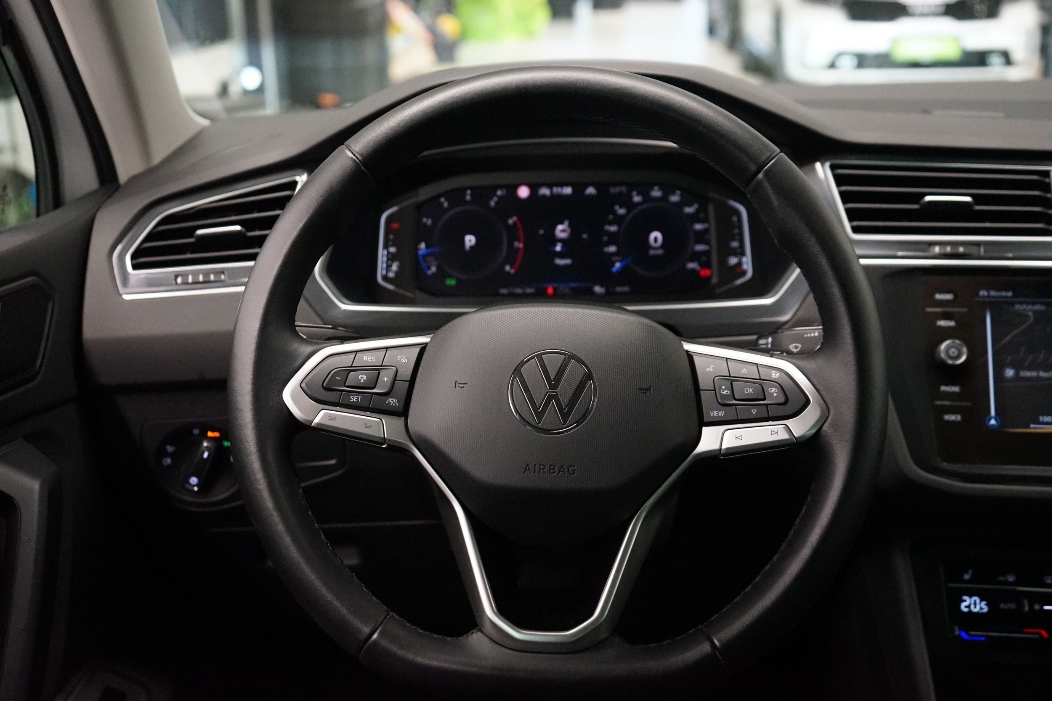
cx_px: 526
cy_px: 350
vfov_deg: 32.6
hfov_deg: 47.4
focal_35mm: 41
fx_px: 1198
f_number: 4.5
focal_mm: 41
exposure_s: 1/125
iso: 6400
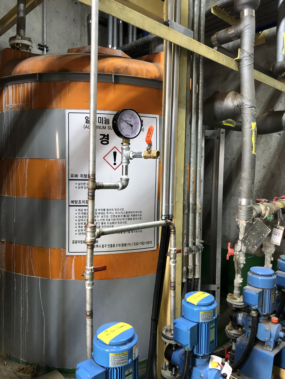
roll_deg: -0.5
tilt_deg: -0.7
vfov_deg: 63.4
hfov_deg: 49.7
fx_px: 307
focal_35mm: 28
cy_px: 190
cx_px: 142
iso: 80
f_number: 1.8
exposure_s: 1/15
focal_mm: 3.99
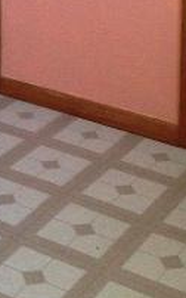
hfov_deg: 11.6
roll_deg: +0.0
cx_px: -10
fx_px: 902
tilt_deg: -6.9
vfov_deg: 17.2
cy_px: -134
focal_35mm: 111
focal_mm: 4.12
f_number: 2.4
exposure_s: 1/20
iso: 320
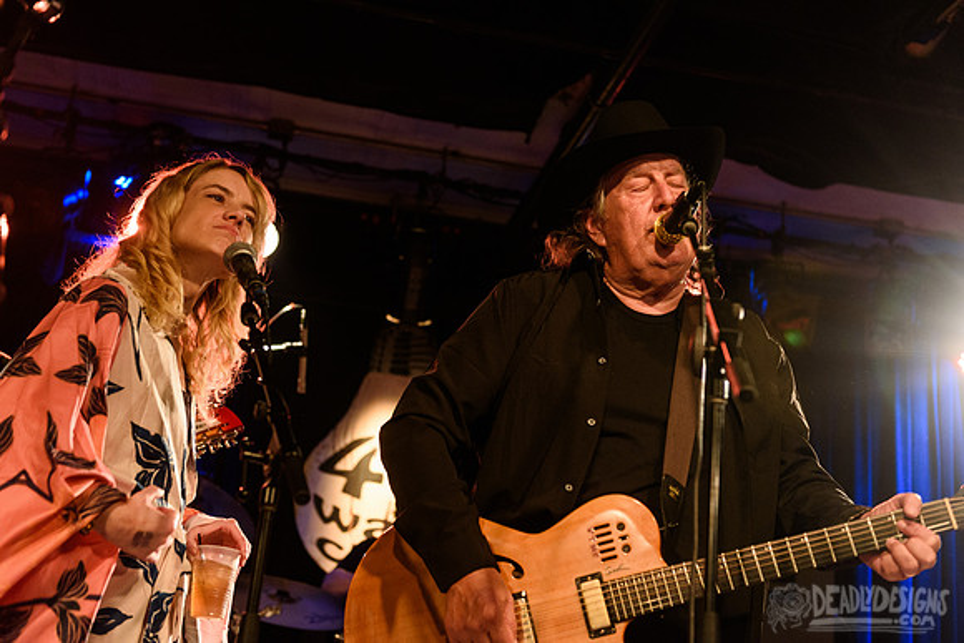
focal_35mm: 52
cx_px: 482
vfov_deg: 26.0
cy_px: 322
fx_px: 1393
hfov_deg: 38.2
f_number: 3.2
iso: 2500
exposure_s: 1/160
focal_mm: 52
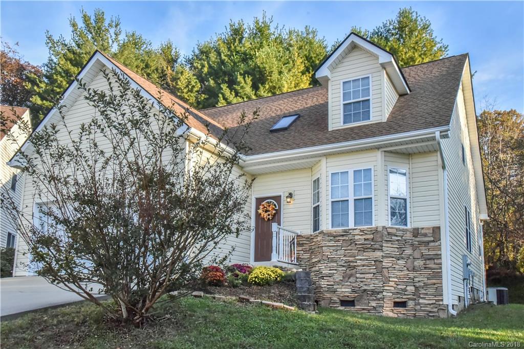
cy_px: 174
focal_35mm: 31
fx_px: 451
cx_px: 262
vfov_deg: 42.3
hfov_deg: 60.3
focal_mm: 31
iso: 4000
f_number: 16
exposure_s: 1/250
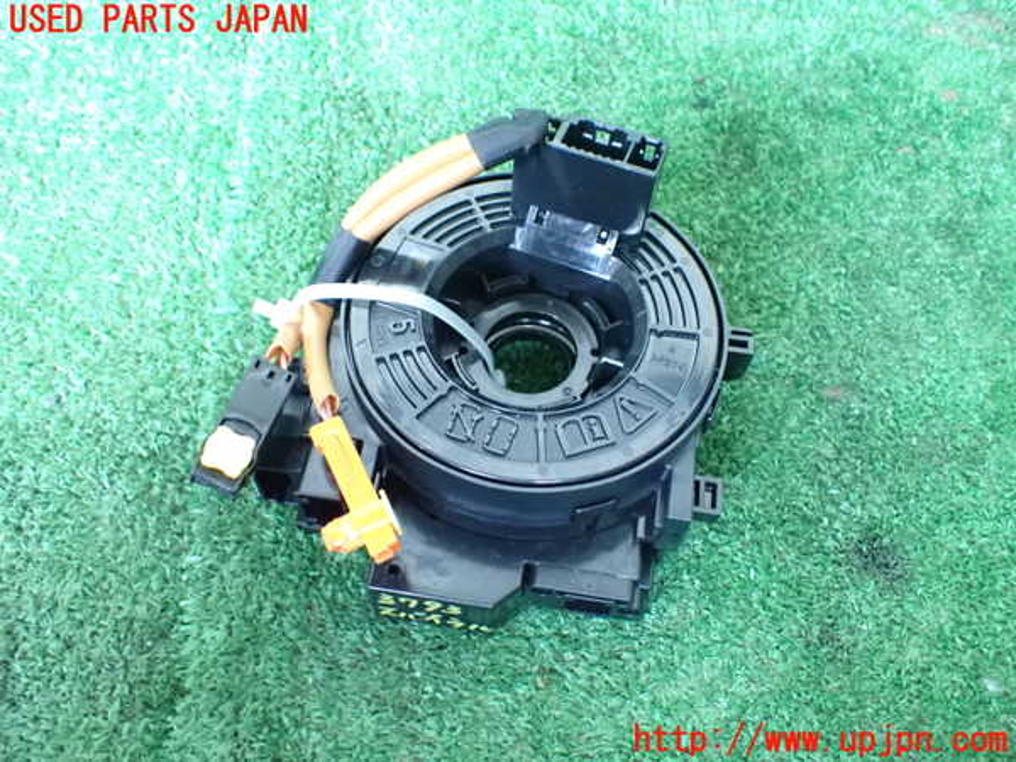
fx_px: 881
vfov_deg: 46.8
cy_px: 381
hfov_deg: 60.0
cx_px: 508
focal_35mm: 30
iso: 1600
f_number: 2.3
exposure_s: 1/25
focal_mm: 5.4
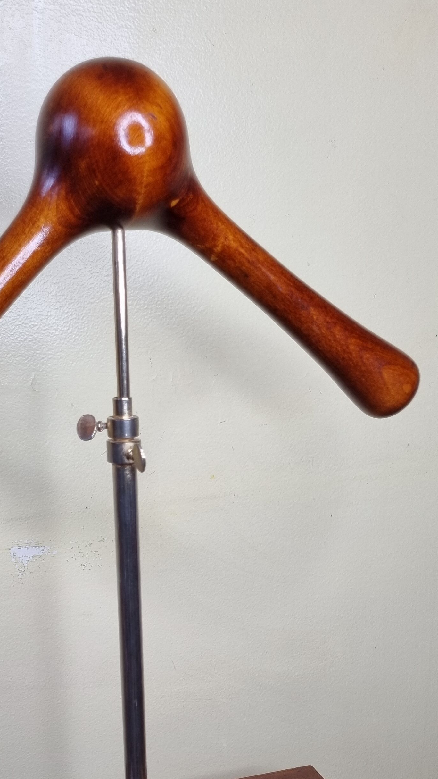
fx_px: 970
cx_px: 130
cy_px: 624
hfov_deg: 25.2
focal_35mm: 47
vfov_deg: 41.8
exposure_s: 1/100
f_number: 1.8
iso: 64
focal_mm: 5.4
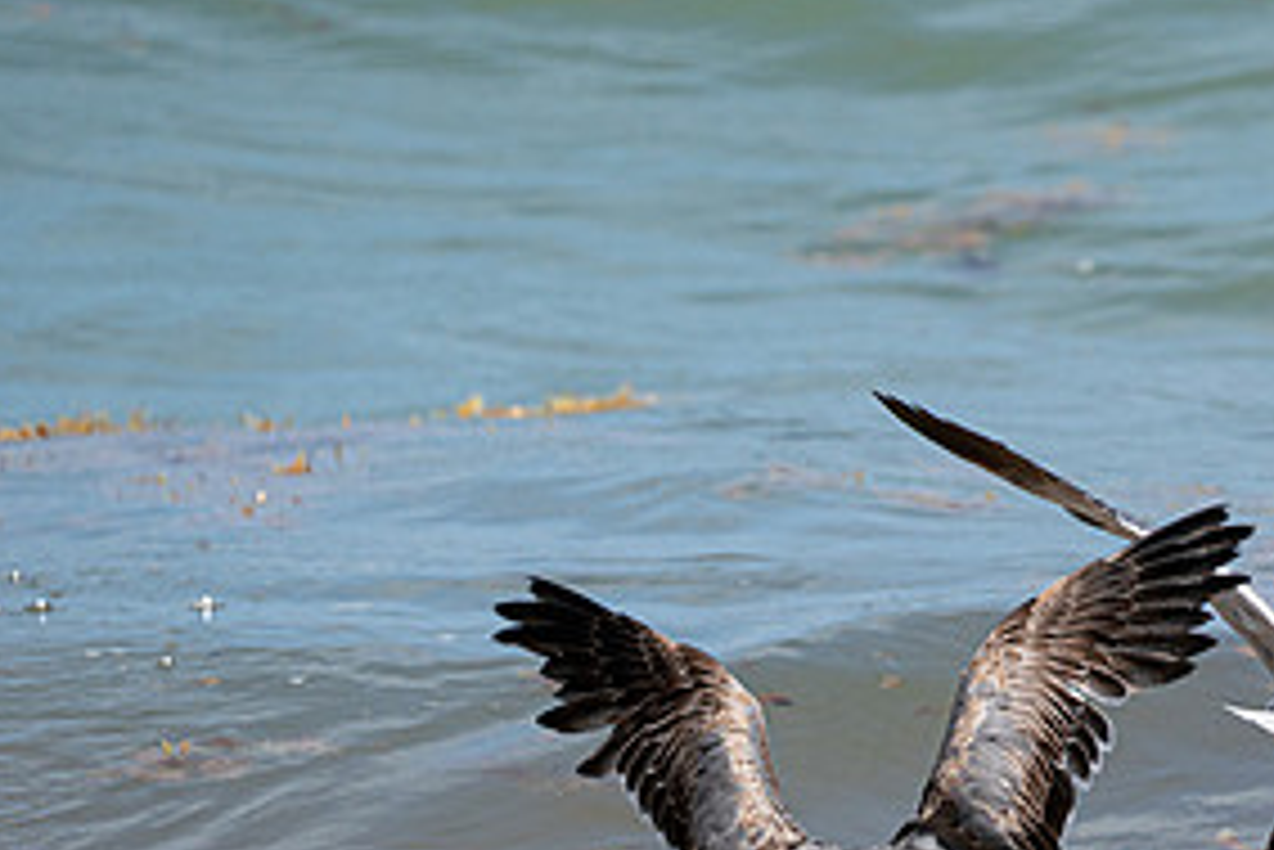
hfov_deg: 2.5
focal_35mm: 821
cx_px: 1247
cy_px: 479
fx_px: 29068
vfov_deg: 1.7
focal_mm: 400
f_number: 10
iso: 640
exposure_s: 1/1250
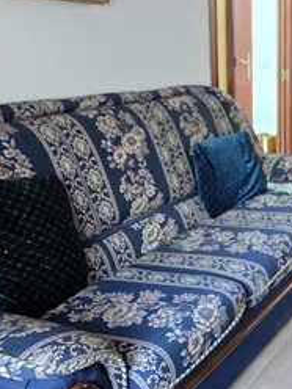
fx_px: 472
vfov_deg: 44.3
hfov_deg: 27.9
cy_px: 138
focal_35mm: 42
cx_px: 388
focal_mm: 2.2
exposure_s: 1/25
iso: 1600
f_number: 1.9
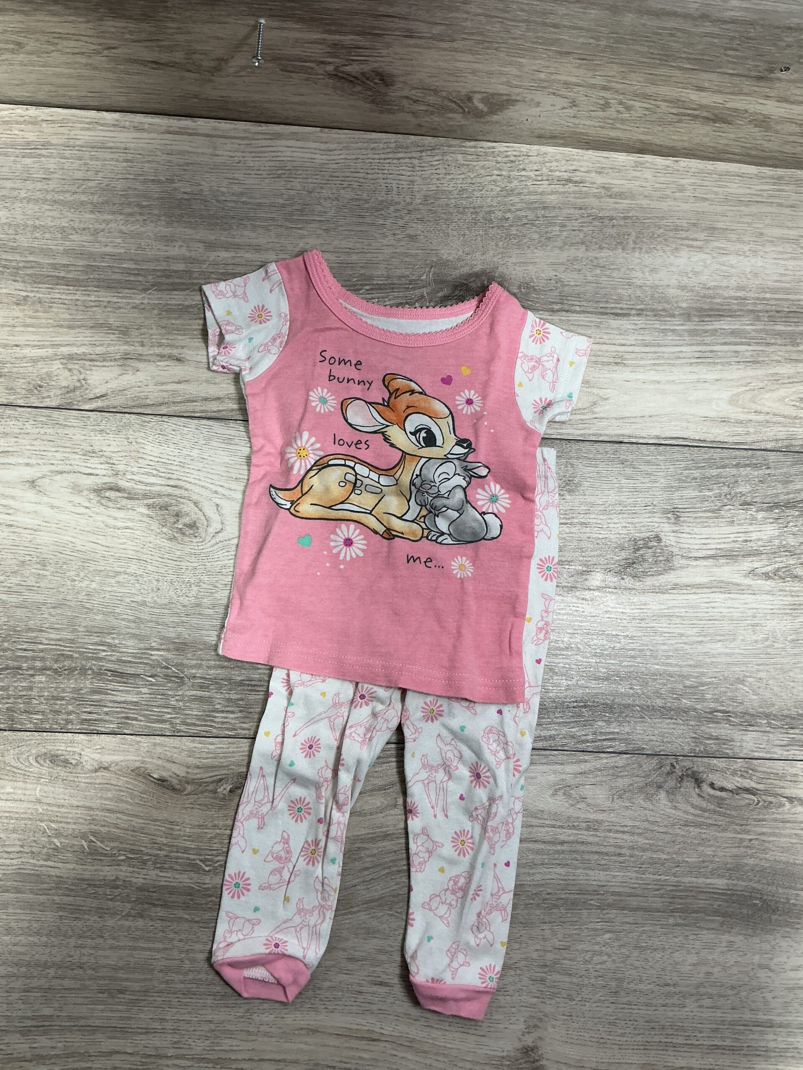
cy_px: 535
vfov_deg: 61.7
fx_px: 897
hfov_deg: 48.2
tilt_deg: -83.6
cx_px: 402
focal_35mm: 29
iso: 40
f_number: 1.8
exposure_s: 1/50
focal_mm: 3
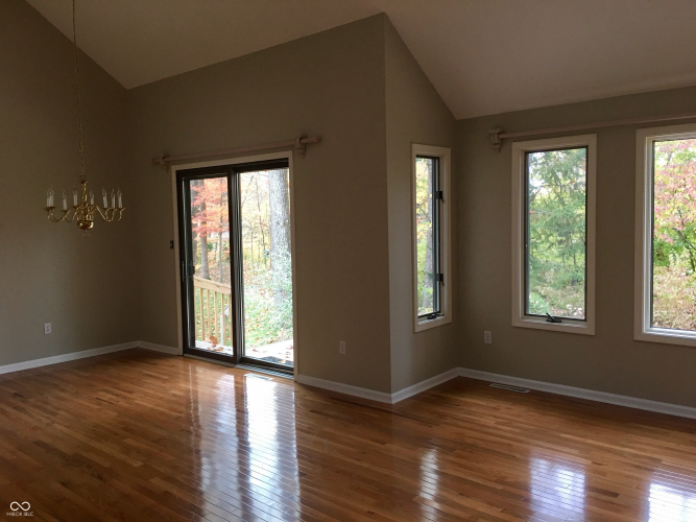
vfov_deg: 48.2
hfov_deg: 61.7
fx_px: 583
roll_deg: +1.6
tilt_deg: -2.6
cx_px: 348
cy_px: 261
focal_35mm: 29
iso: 40
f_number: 2.2
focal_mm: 4.15
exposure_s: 1/15
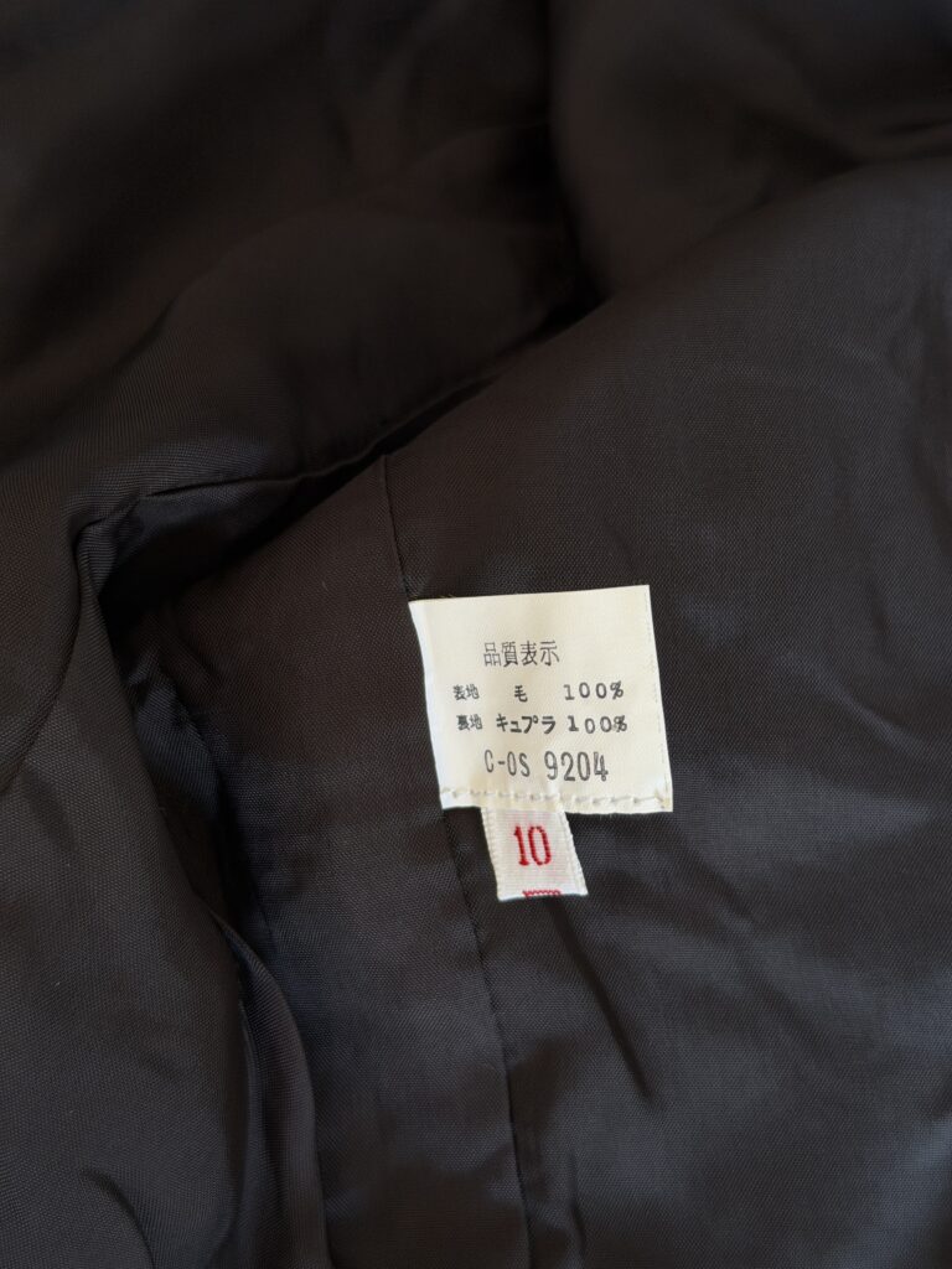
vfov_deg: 39.7
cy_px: 634
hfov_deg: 30.3
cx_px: 476
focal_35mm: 48
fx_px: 1760
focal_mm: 6.76
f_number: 1.78
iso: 100
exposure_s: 1/98
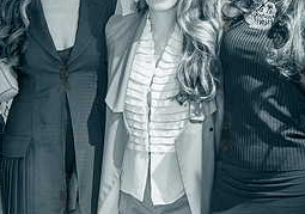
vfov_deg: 16.0
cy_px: 73
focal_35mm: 88
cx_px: 43
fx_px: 758
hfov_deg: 22.3
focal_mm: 34
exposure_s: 1/200
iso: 1600
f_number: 4
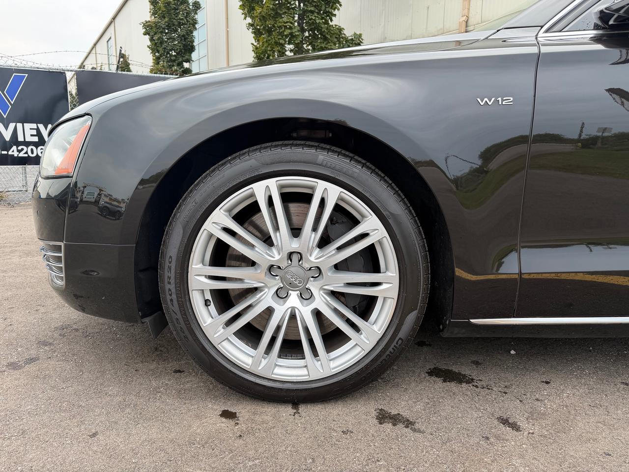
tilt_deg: -10.2
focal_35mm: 24
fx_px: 436
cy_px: 236
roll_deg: -0.2
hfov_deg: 71.6
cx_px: 314
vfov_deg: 56.8
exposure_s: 1/381
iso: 80
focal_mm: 6.76
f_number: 1.78
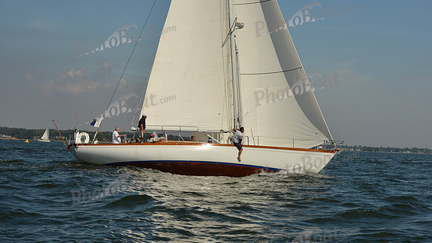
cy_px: 137
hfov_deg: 28.6
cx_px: 216
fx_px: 847
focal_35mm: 74
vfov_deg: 16.3
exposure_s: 1/800
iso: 400
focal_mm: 70
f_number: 10
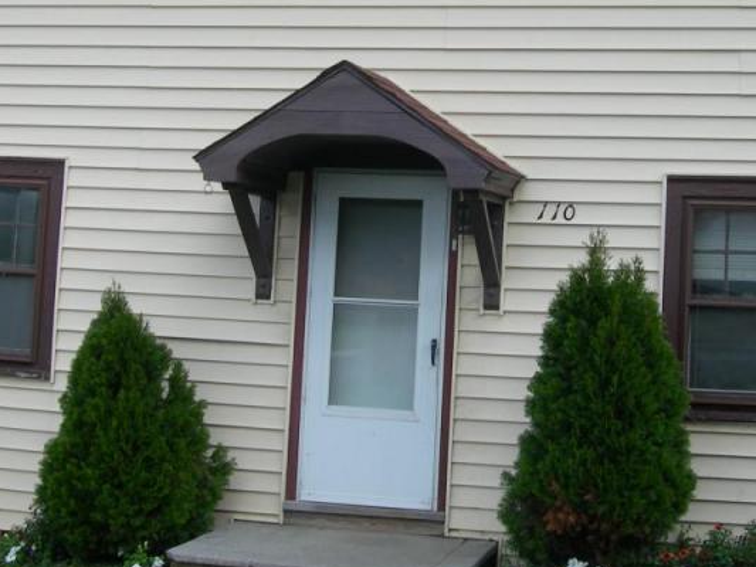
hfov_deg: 26.6
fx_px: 1595
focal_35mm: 73
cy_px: 156
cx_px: 464
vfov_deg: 20.1
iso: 50
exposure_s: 1/133
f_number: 4.8
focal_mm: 7.8
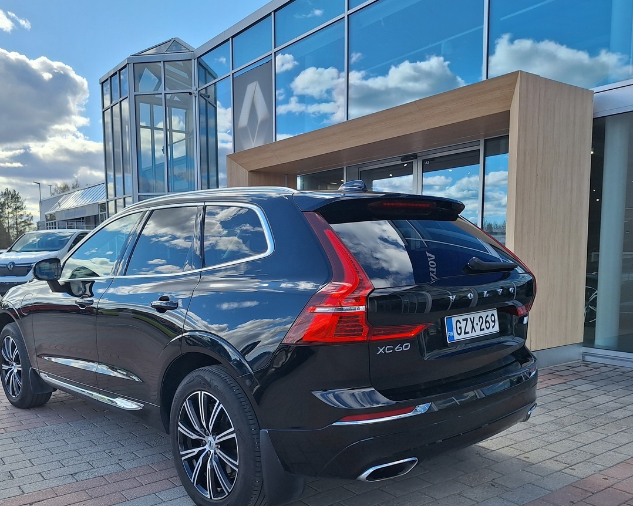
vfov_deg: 48.1
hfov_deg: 58.5
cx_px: 271
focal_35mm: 30
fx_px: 562
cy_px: 312
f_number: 1.8
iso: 40
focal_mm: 5.54
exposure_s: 1/1048
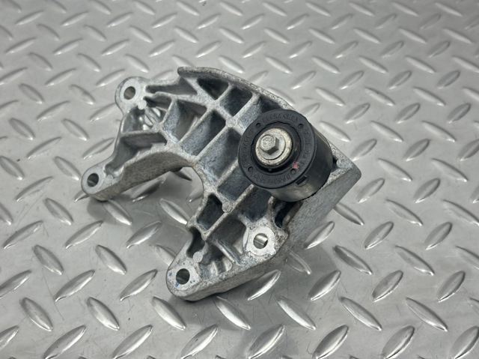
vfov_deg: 30.2
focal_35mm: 48
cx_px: 240
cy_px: 180
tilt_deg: -48.2
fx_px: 664
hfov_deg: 39.7
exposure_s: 1/100
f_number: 1.78
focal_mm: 6.86
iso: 125
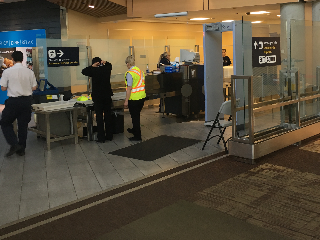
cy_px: 76
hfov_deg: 46.7
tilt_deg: -3.5
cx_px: 177
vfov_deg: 35.5
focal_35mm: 40
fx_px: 370
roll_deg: +2.1
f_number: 2.2
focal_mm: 4.15
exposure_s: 1/30
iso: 50
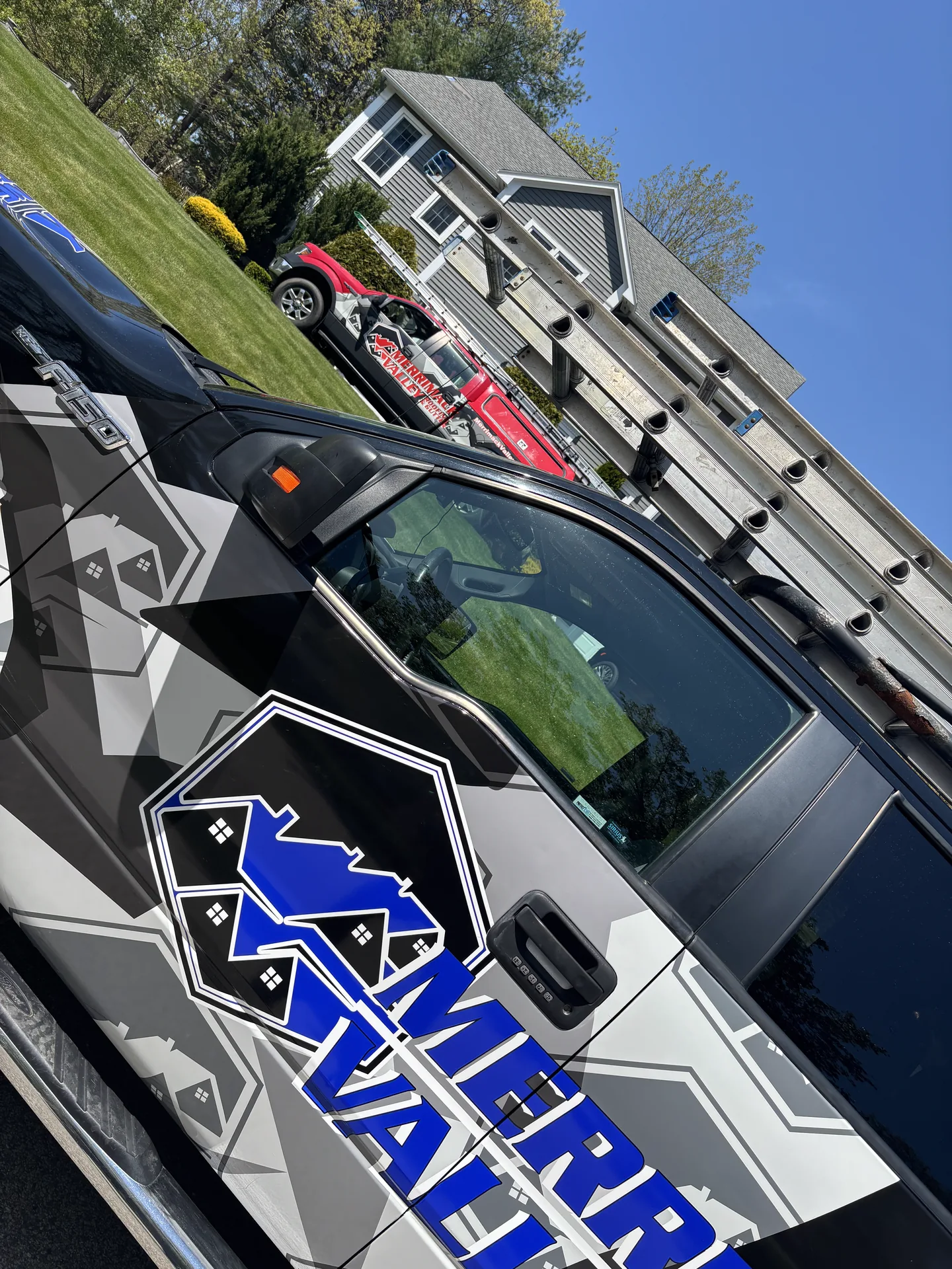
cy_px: 634
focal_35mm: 26
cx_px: 476
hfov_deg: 53.1
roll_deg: -44.7
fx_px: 953
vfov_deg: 67.3
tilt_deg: -1.0
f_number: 1.6
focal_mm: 5.96
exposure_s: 1/2710
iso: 50
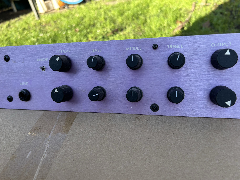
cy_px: 90
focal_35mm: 26
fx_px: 180
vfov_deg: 53.1
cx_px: 120
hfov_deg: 67.3
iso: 50
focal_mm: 5.7
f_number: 1.5
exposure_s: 1/414
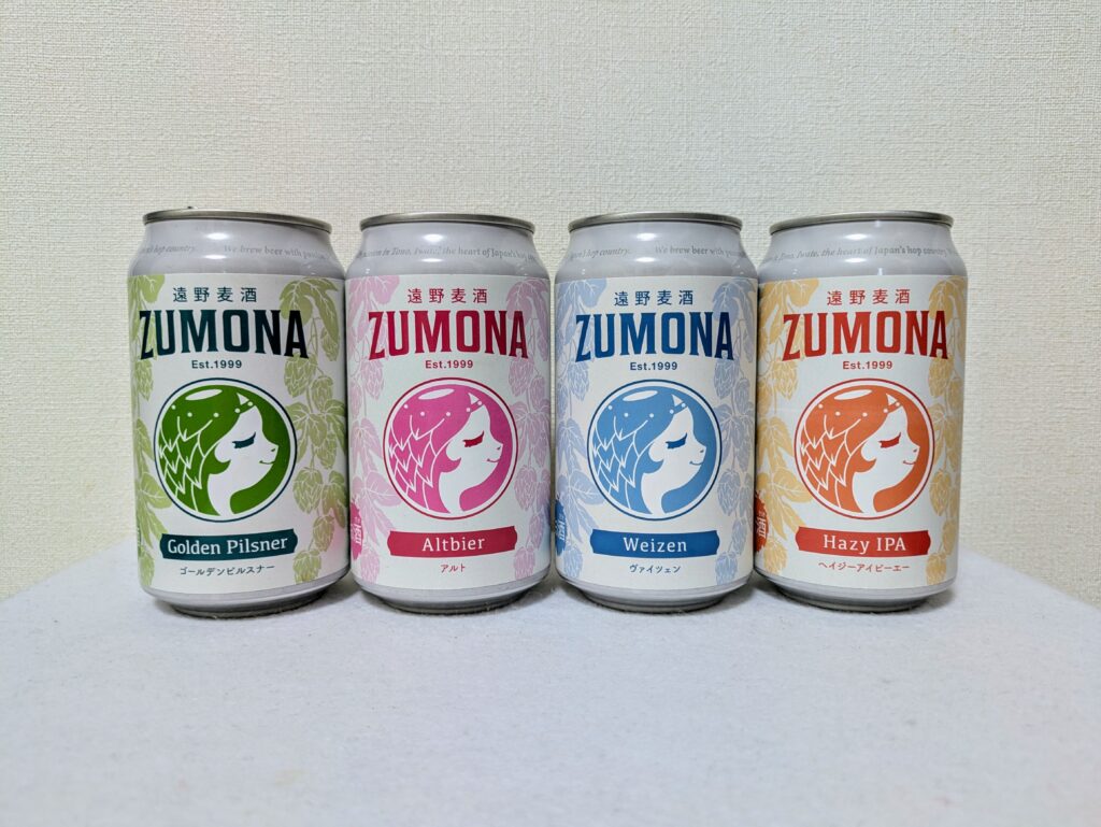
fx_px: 796
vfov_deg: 54.9
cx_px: 550
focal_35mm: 25
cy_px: 414
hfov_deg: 69.4
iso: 136
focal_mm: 5.43
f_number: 1.89
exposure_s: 1/24
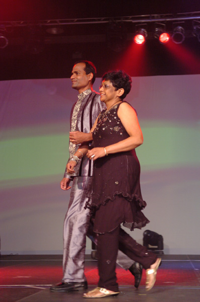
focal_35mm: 68
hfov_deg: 20.1
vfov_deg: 29.9
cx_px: 100
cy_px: 151
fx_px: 565
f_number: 2.8
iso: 800
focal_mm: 45
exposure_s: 1/125
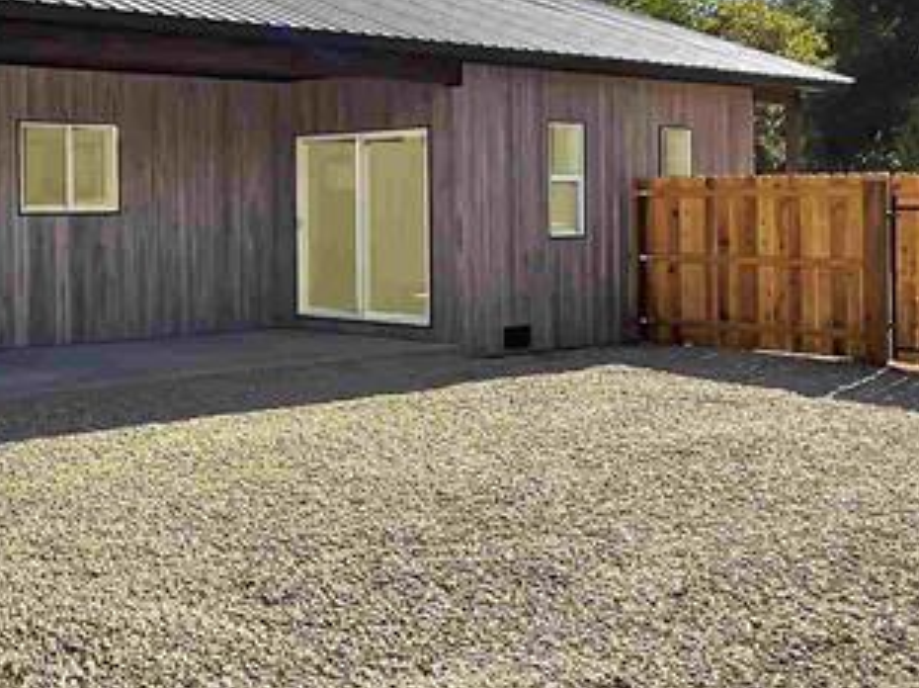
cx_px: 53
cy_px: 368
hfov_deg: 39.9
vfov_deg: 33.5
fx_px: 1141
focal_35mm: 43
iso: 100
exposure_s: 1/2797
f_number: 2.2
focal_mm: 2.2
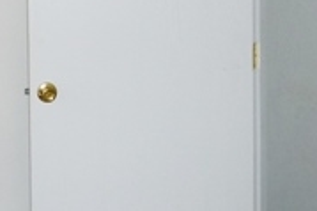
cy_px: 5
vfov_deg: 12.5
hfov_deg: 18.9
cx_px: 96
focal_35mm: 108
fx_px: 950
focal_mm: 5.2
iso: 125
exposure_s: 1/30
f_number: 3.3
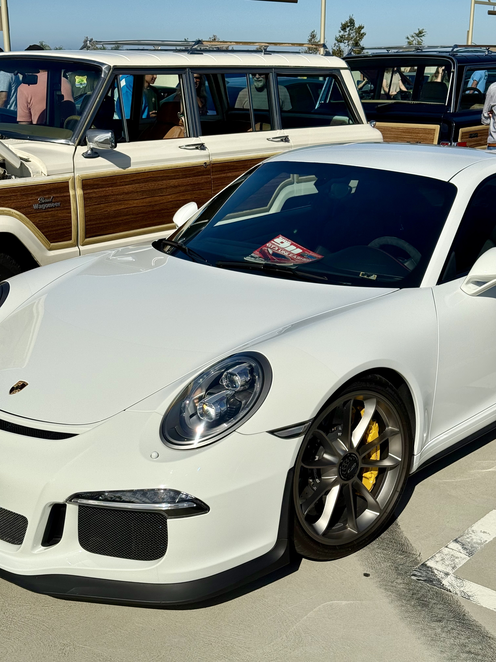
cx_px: 248
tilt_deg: -15.5
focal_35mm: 48
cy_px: 331
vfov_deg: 39.7
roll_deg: -0.7
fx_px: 917
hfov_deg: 30.3
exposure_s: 1/7874
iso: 80
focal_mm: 6.76
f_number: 1.78
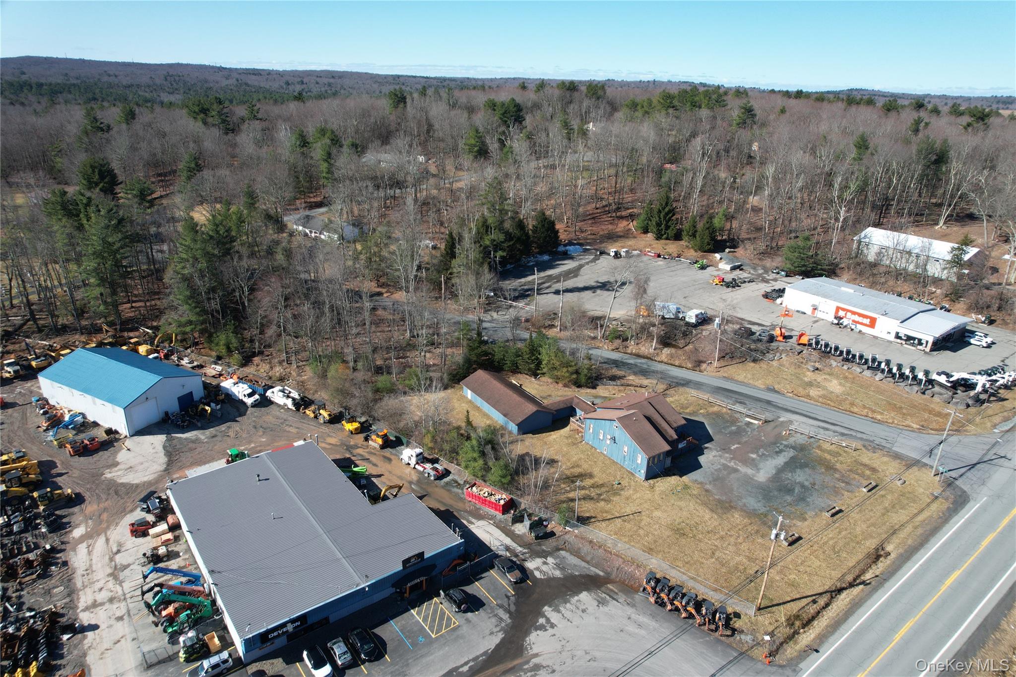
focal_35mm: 22
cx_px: 508
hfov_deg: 78.6
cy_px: 338
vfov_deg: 57.2
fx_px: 621
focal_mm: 8.38
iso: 100
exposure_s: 1/1250
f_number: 2.8
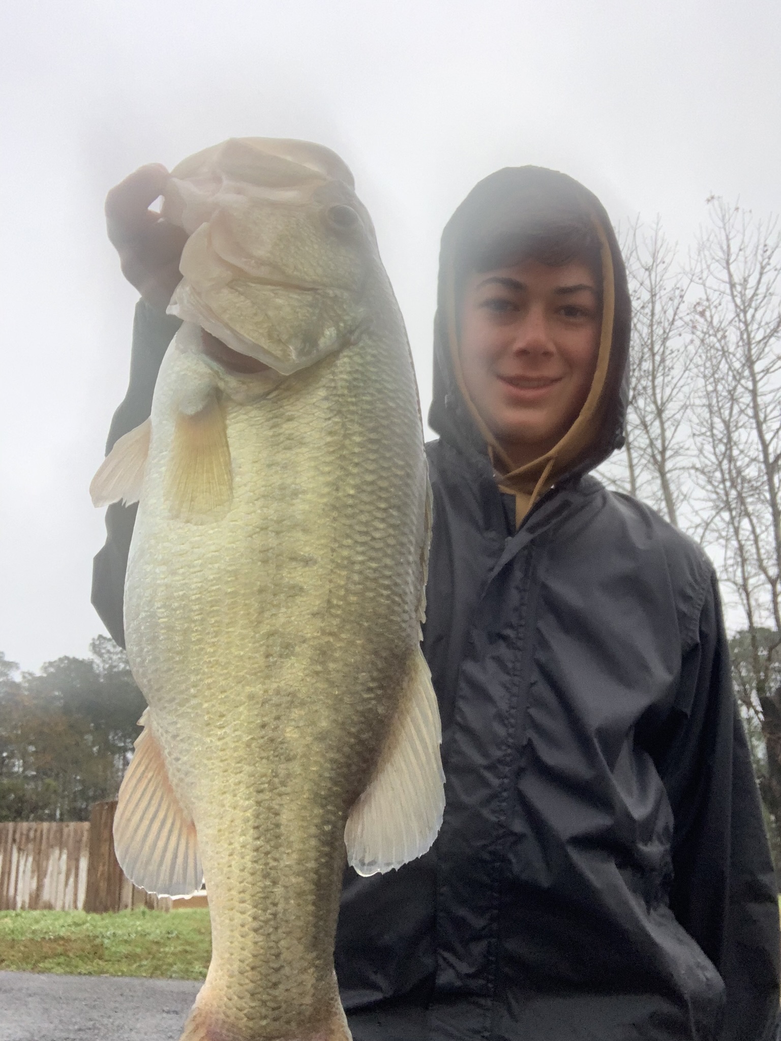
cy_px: 520
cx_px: 390
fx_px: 963
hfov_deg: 44.2
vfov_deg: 56.8
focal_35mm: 32
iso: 160
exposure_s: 1/60
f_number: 2.2
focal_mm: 2.87
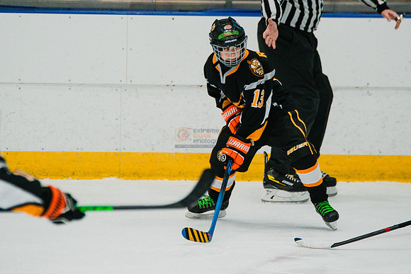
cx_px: 205
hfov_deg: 5.6
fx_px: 4224
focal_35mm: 370
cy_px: 92
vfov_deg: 3.7
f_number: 3.2
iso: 3200
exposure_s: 1/1600
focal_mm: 247
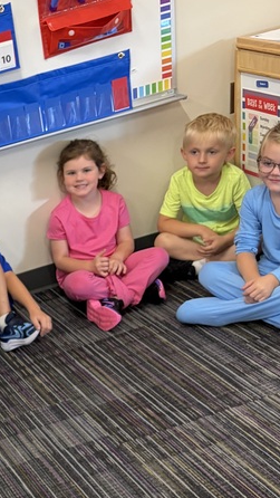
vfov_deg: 31.6
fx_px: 858
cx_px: -129
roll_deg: +12.9
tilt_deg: -27.3
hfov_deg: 16.9
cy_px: 391
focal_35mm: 65
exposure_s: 1/60
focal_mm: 5.96
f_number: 1.6
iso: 250
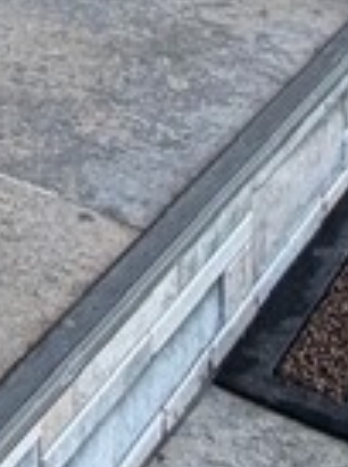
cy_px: -614
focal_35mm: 105
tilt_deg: +3.8
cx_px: -375
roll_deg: -1.0
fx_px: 1414
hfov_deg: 12.2
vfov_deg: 13.9
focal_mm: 2.22
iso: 40
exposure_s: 1/232
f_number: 2.2
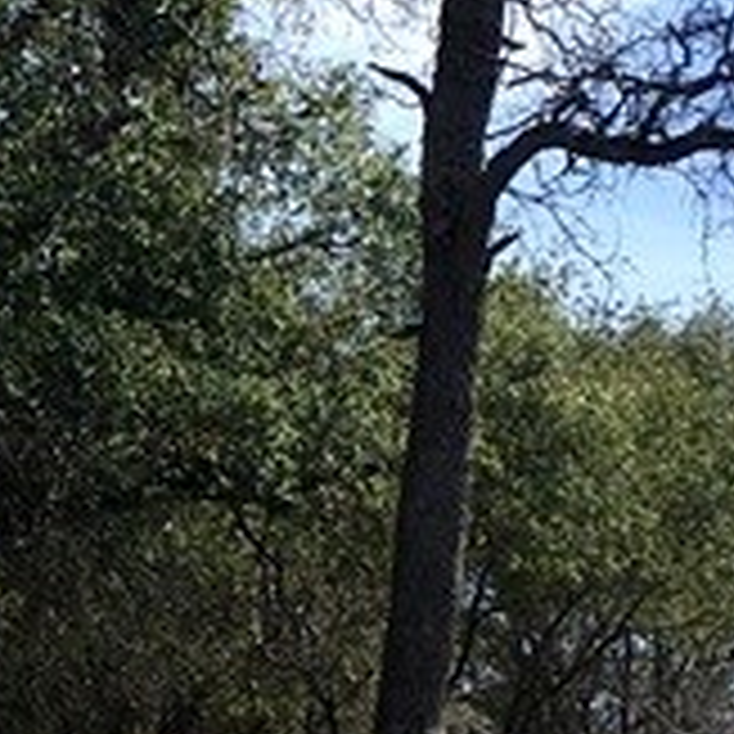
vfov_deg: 10.8
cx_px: -428
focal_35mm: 161
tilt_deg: +6.3
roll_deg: -2.5
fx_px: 3862
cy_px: 585
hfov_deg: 10.4
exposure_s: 1/974
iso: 25
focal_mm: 4.15
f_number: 2.2
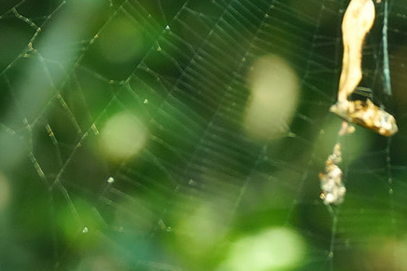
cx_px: 400
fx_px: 3411
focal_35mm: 302
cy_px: -53
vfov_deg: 4.5
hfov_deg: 6.8
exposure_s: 1/80
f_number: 7.1
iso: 400
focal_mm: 55
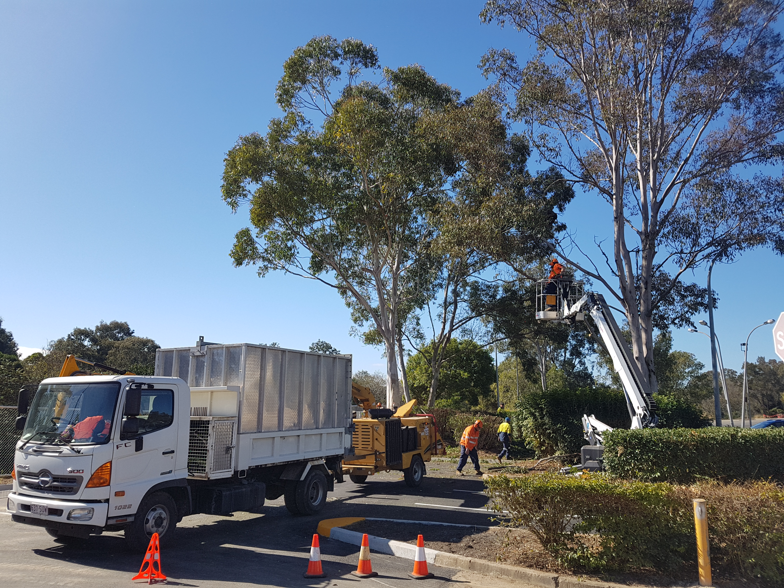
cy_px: 294
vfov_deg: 53.1
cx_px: 392
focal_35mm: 26
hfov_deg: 67.3
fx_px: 589
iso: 40
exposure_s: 1/1716
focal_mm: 4.2
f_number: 1.7
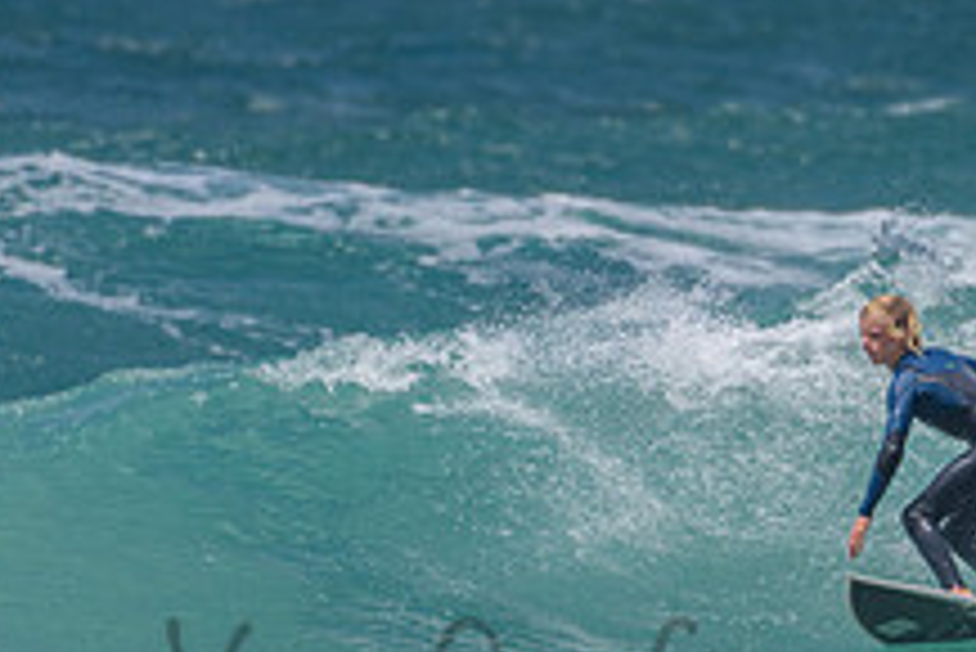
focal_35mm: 1706
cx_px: 990
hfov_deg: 1.2
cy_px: 409
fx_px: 46281
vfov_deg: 0.8
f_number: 5.6
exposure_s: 1/2000
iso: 64
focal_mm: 500
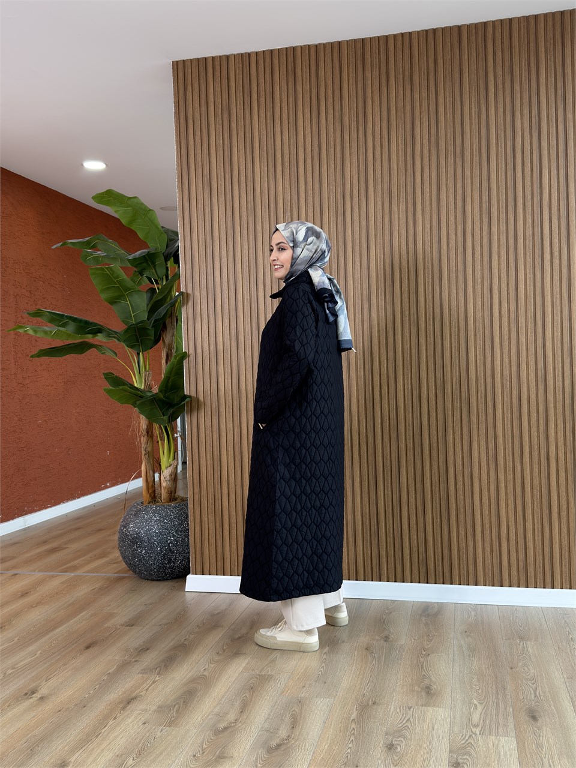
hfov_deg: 40.7
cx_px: 288
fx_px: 777
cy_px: 384
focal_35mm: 35
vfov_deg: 52.6
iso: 100
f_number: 1.78
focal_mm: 6.76
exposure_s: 1/92
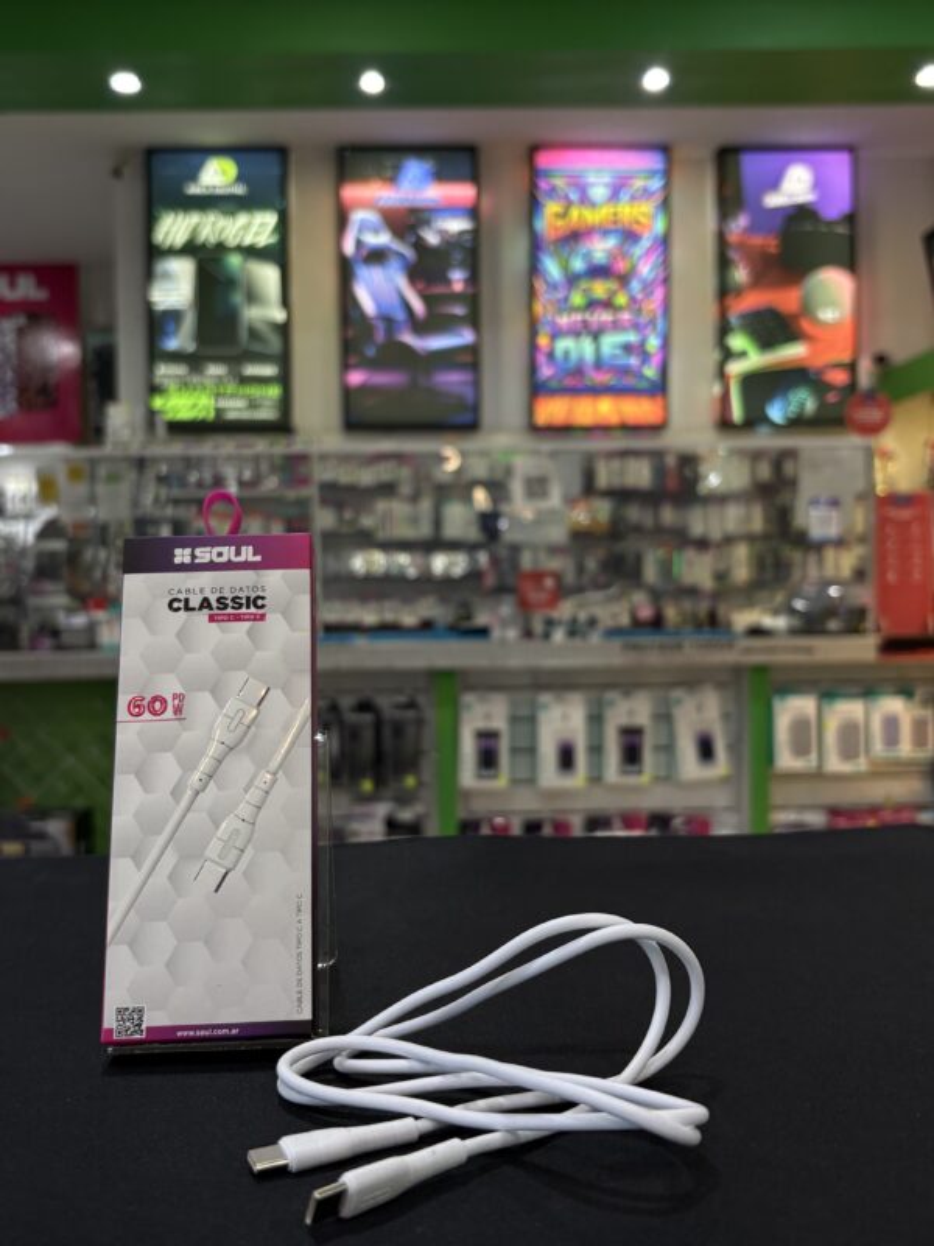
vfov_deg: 67.3
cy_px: 623
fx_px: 935
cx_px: 467
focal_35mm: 26
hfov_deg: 53.1
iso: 100
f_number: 1.6
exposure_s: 1/100
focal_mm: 5.96
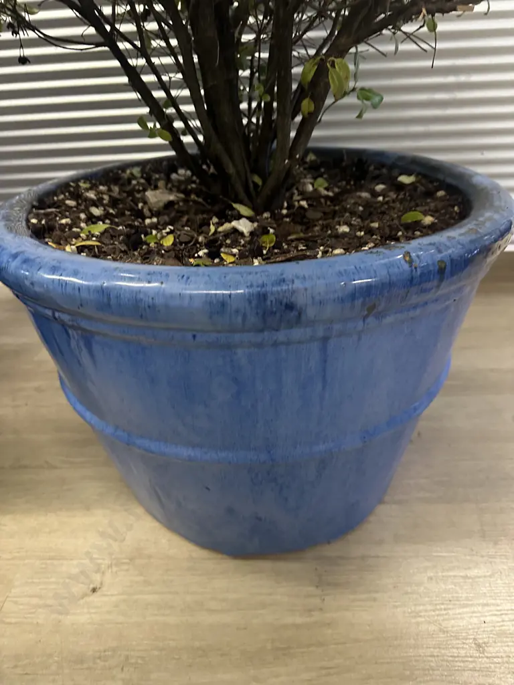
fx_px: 475
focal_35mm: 24
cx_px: 257
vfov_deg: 71.6
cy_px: 342
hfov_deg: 56.8
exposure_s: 1/50
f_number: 1.78
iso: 400
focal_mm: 6.86
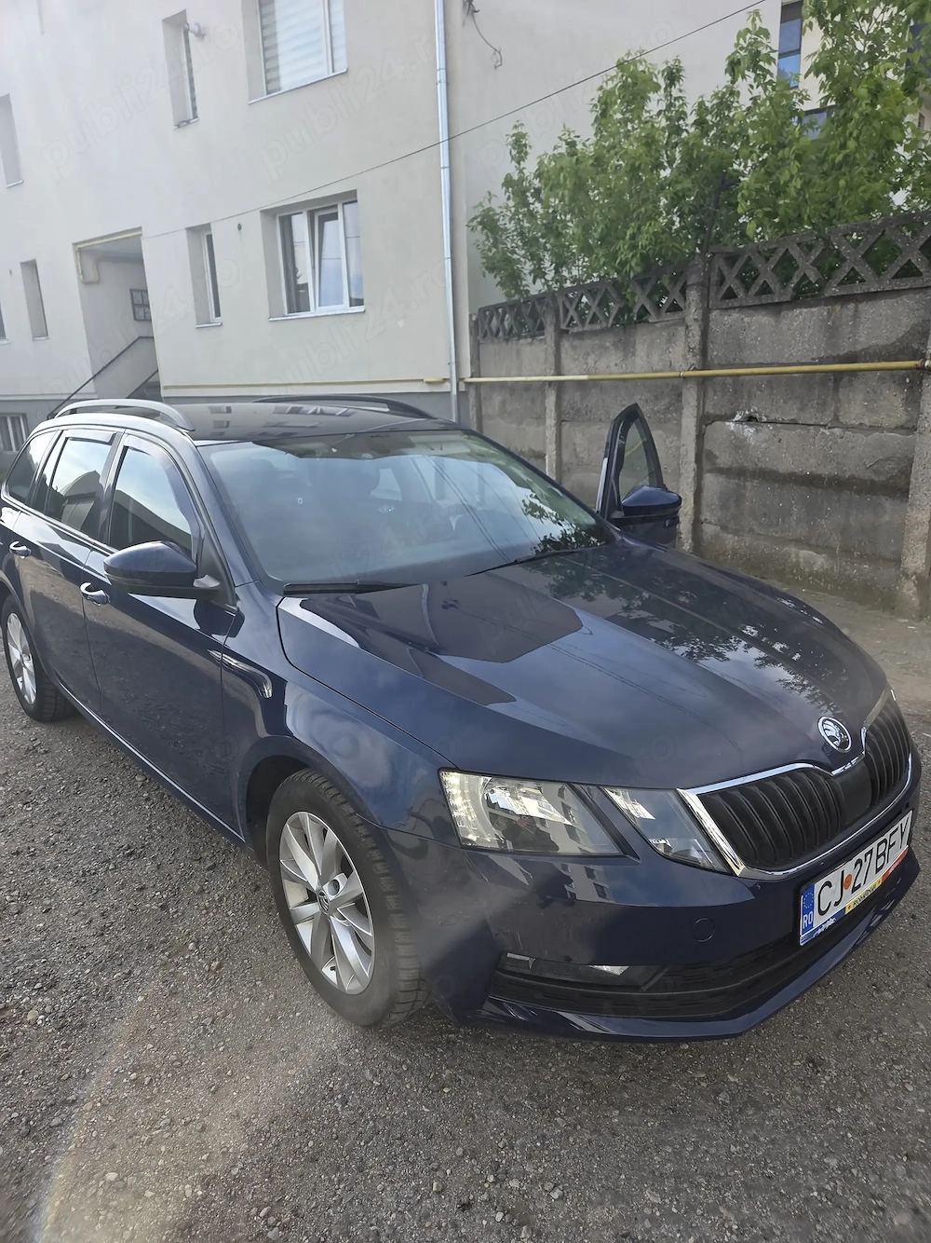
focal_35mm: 23
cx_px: 466
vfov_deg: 73.9
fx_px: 825
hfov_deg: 58.9
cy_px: 622
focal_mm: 5.4
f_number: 1.8
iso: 80
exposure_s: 1/1601
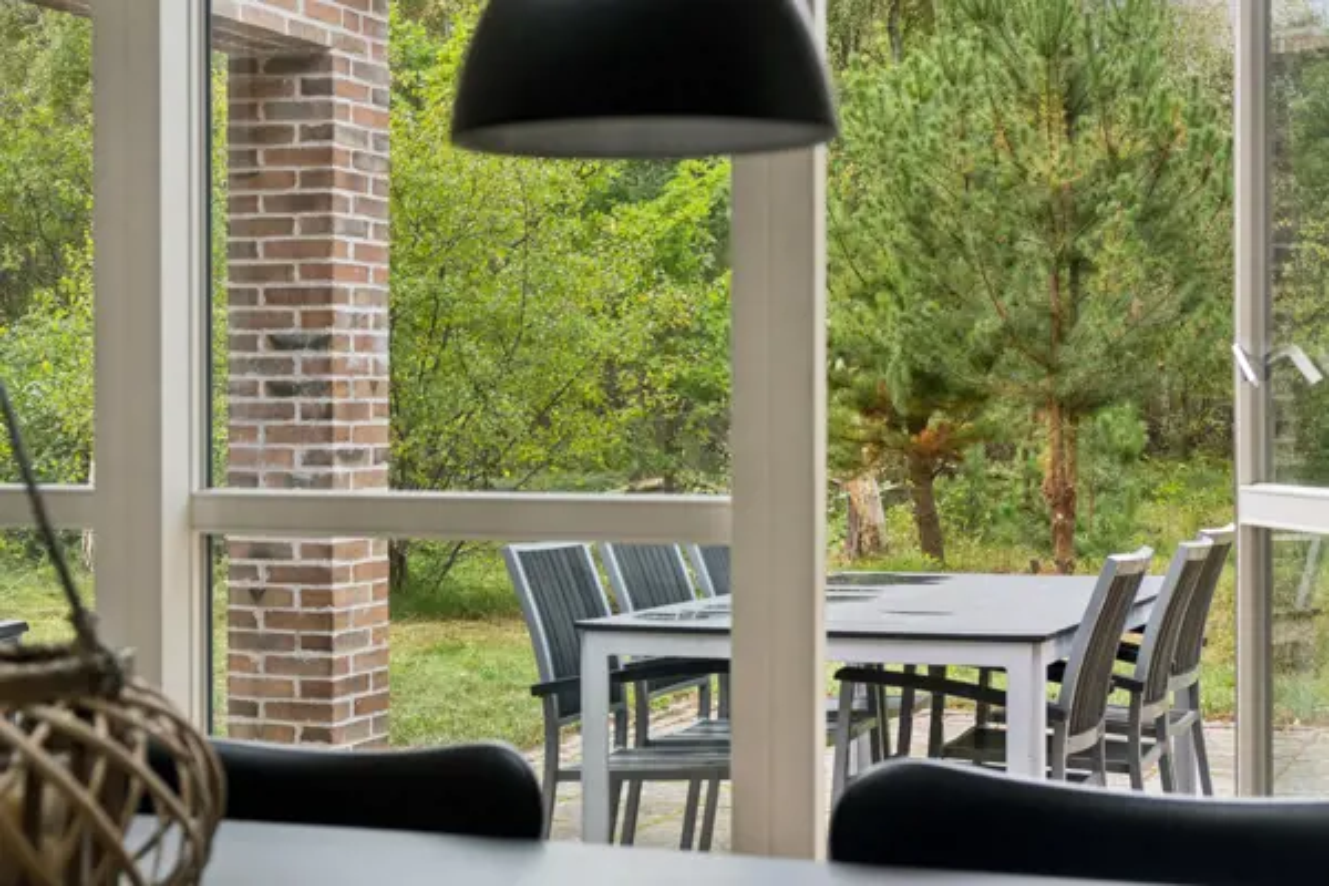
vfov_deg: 22.1
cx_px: 664
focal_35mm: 62
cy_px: 443
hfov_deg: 32.6
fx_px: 2270
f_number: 5.6
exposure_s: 1/100
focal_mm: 41
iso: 200
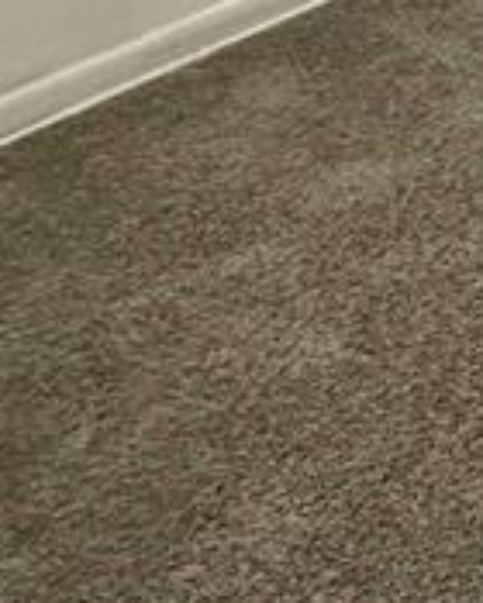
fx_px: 1429
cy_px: -617
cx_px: 914
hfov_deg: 15.8
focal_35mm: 80
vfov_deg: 17.1
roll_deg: +4.3
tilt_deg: -2.0
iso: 125
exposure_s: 1/99
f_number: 2.2
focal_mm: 2.22
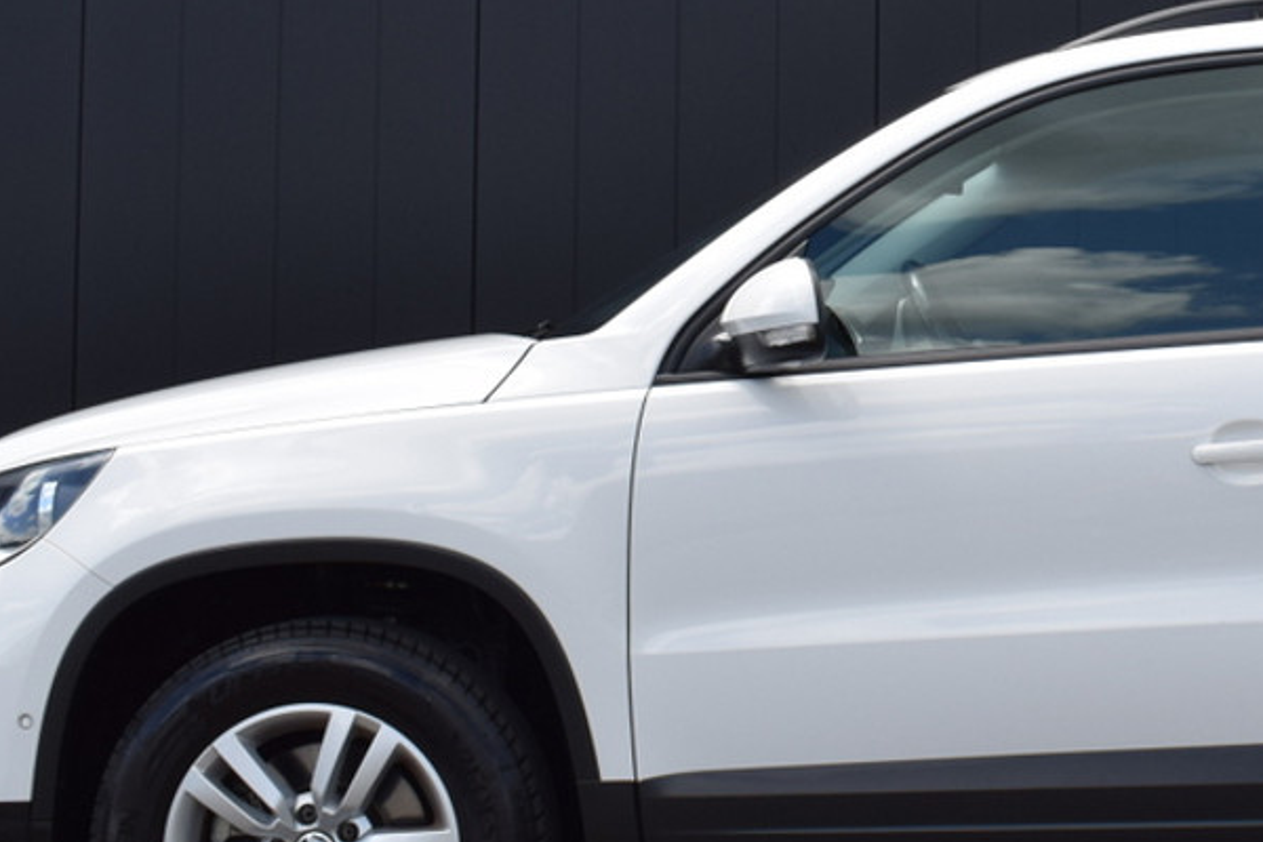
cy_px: 172
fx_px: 2947
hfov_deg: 23.5
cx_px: 1166
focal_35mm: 84
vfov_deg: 16.1
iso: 200
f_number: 8
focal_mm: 24
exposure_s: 1/250
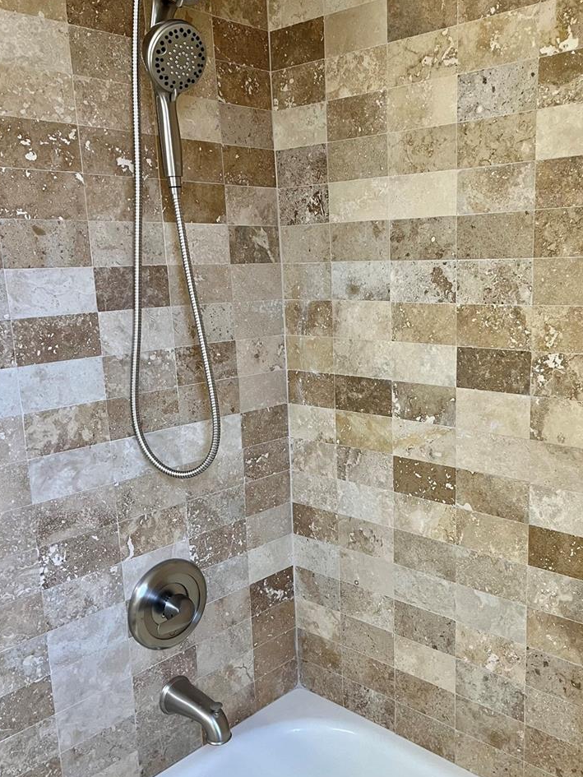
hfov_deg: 42.7
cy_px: 393
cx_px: 361
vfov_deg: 55.3
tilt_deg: -10.4
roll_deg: +2.2
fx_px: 741
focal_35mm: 33
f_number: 1.6
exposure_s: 1/60
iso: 125
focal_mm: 5.1
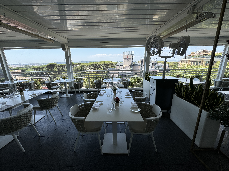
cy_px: 86
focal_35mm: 14
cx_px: 114
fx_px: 93
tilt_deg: -15.3
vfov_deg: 85.7
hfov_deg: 102.1
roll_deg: +0.7
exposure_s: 1/625
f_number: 2.2
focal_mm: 2.22
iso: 40
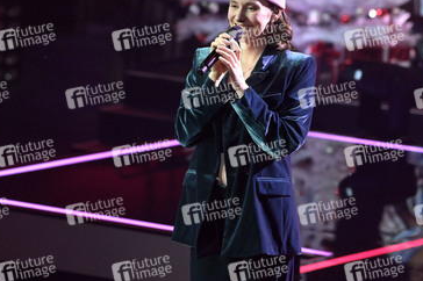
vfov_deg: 4.6
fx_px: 3487
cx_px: 227
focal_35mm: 297
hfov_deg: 6.9
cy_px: 124
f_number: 5.6
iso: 12800
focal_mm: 240
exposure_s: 1/400
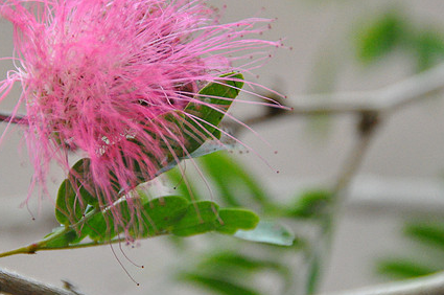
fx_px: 5037
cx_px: 155
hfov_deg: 5.0
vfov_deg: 3.4
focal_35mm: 409
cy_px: 107
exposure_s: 1/2500
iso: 3200
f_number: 6.3
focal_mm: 200
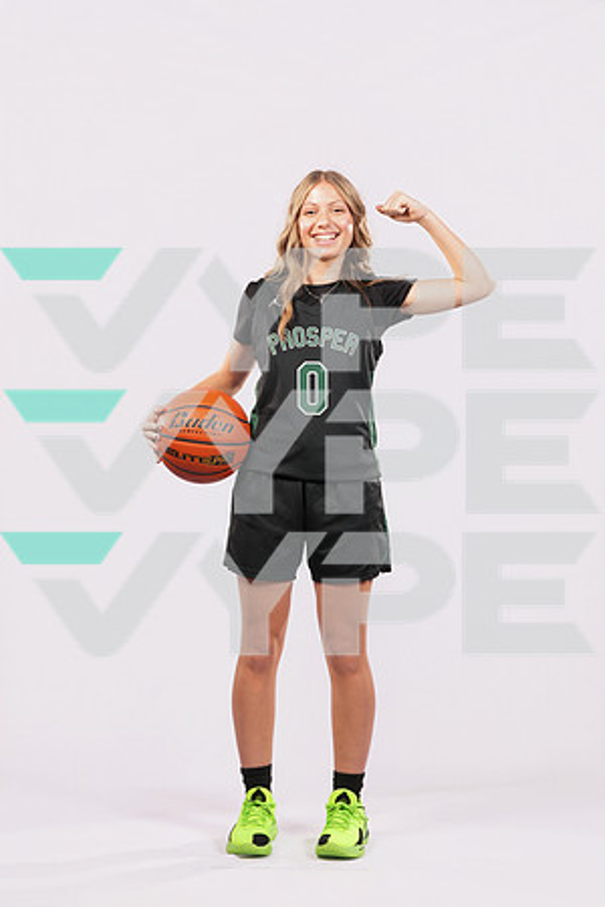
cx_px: 302
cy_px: 454
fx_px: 1764
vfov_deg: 28.8
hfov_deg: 19.5
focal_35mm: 70
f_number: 11
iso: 250
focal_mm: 70
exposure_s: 1/125
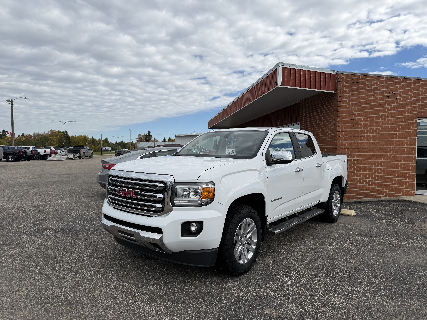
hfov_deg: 71.6
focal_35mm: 24
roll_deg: +1.7
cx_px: 214
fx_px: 296
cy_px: 160
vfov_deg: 56.8
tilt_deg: -1.6
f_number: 1.78
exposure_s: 1/5714
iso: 80
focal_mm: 6.76
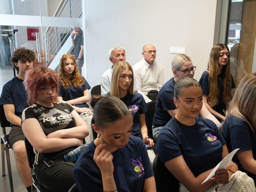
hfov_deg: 54.0
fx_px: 251
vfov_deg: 41.8
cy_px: 97
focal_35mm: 34
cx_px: 133
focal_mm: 31
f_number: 8
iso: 2000
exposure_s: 1/40
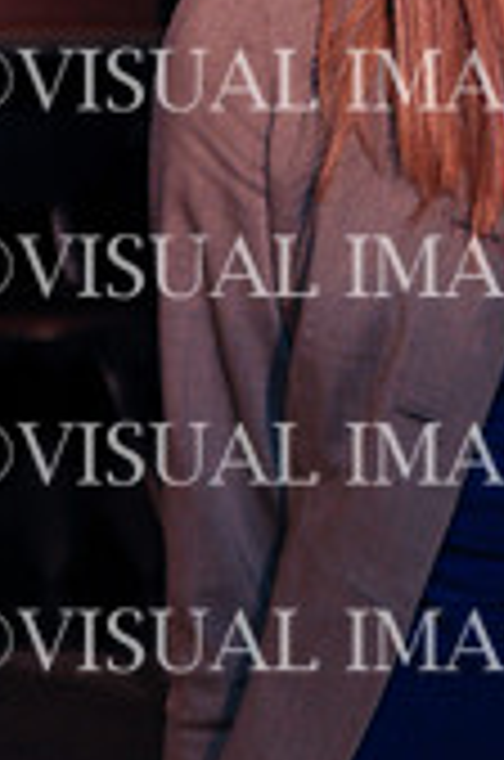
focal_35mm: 219
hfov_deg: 6.2
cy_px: 171
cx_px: 619
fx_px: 4625
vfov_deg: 9.4
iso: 400
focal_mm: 55
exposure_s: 1/60
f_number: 2.8
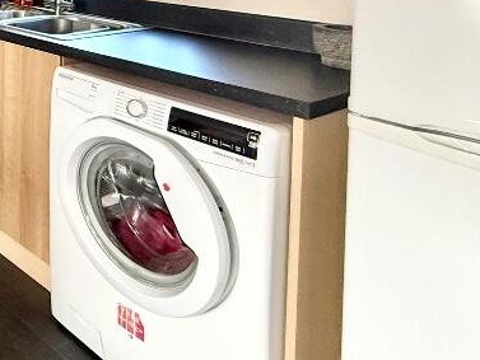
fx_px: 527
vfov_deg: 32.3
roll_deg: +0.0
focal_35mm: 38
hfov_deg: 33.1
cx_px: -171
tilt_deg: -1.5
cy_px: -55
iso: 320
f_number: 2.2
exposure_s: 1/99
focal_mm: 2.22
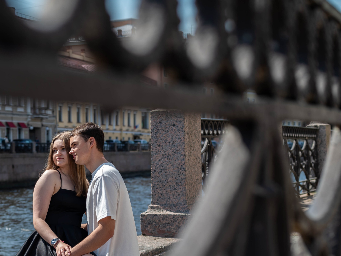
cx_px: 65
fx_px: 798
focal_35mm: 81
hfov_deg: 23.7
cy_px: 156
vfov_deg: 18.2
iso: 100
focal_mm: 50
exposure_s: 1/800
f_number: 4
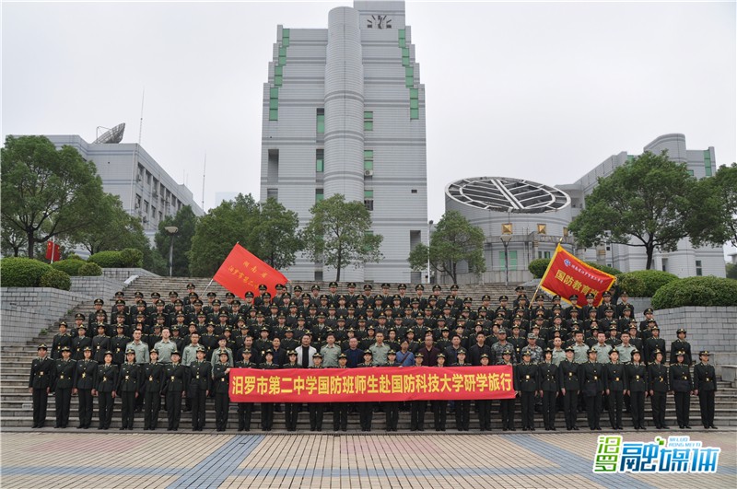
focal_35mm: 32
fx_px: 644
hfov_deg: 59.6
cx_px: 368
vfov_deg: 41.6
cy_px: 244
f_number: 6.3
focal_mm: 21
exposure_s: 1/200
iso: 200
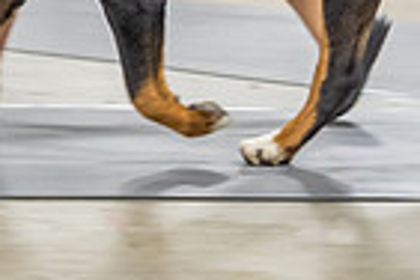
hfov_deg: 5.8
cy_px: -103
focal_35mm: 357
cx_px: 69
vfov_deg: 3.8
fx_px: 4165
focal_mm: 87
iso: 3200
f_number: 2.8
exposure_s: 1/160
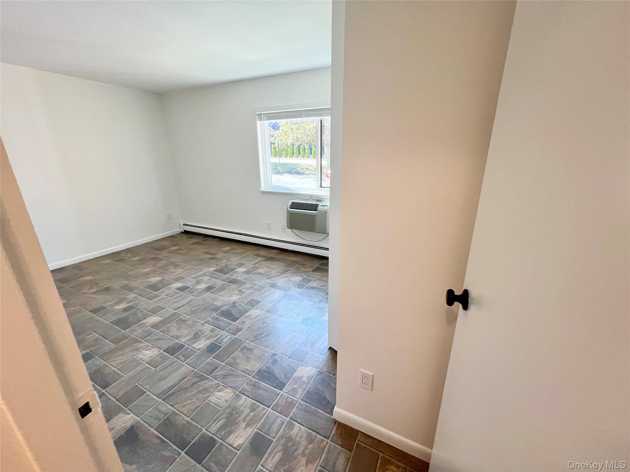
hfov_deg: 106.2
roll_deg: +0.4
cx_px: 315
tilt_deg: -18.1
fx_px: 237
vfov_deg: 89.9
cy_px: 236
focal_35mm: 13
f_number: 1.8
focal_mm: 1.57
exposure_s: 1/120
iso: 125
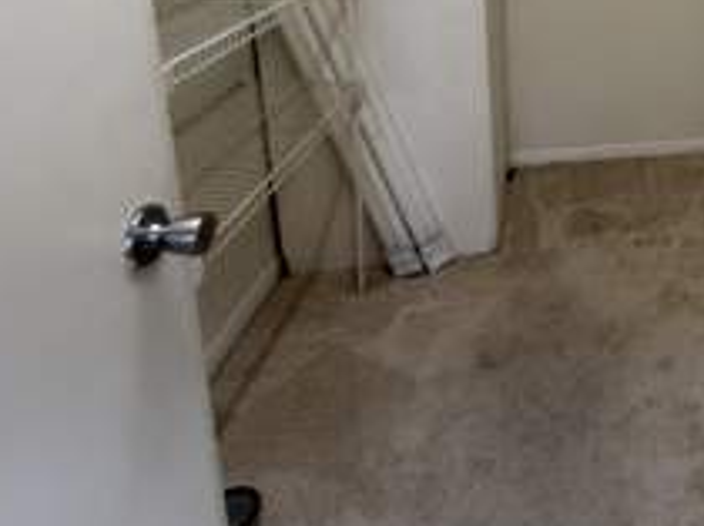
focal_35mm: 32
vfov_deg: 38.7
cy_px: -8
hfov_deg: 44.3
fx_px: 650
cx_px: 764
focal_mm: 2.22
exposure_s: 1/92
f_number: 2.2
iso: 320
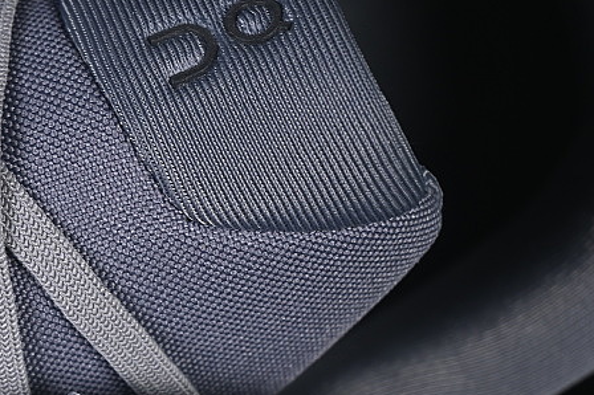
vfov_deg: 7.6
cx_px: -16
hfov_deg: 11.2
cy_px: 243
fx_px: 2984
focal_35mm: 181
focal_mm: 50
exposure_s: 1/80
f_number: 7.1
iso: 160
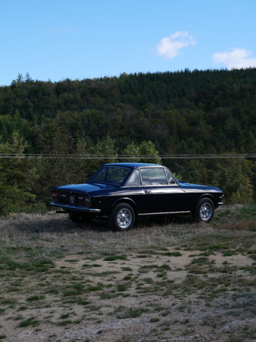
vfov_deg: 27.8
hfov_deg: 21.0
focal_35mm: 70
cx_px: 128
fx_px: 690
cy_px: 171
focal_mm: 35
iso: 200
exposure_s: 1/320
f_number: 8
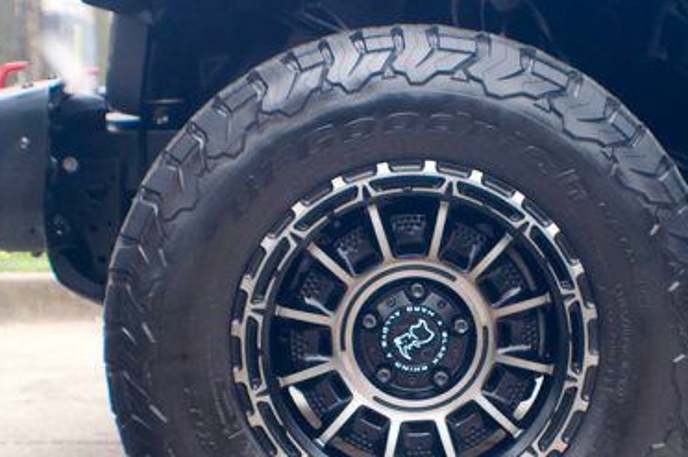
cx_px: 418
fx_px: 2462
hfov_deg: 15.9
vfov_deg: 10.6
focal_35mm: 129
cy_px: 347
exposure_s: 1/100
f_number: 5
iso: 1000
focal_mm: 50
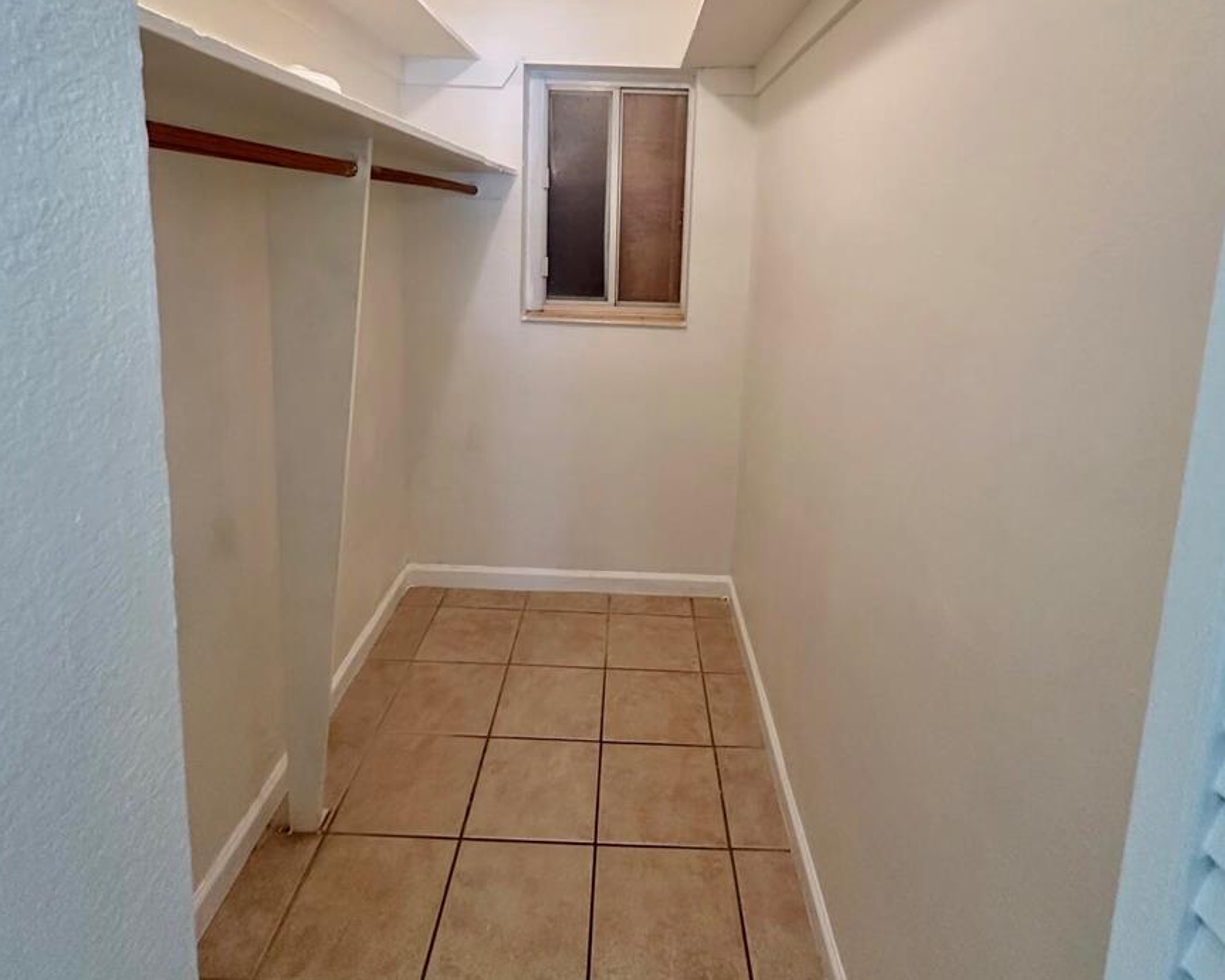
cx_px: 626
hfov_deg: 83.3
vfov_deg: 68.5
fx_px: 689
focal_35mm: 19
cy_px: 314
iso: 250
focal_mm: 2.22
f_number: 2.2
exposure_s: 1/60
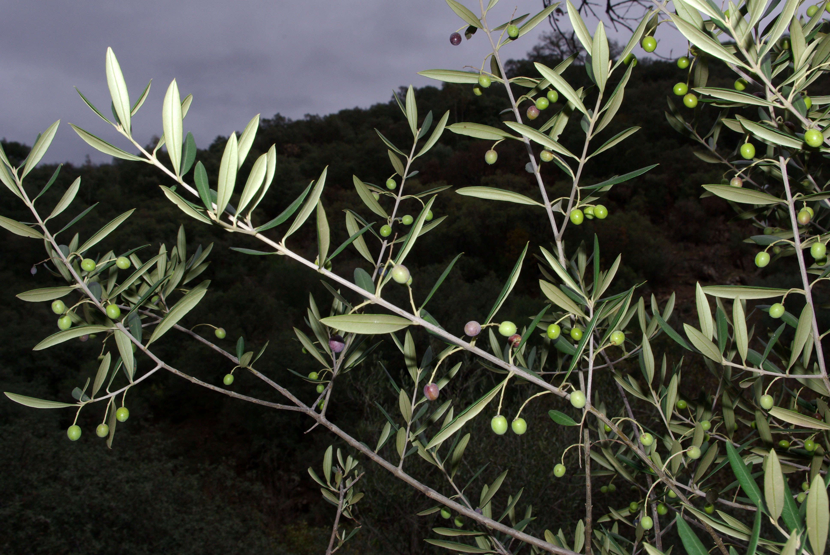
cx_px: 415
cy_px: 278
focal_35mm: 39
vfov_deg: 34.0
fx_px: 909
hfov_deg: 49.1
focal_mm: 26.25
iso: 200
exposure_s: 1/90
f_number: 16
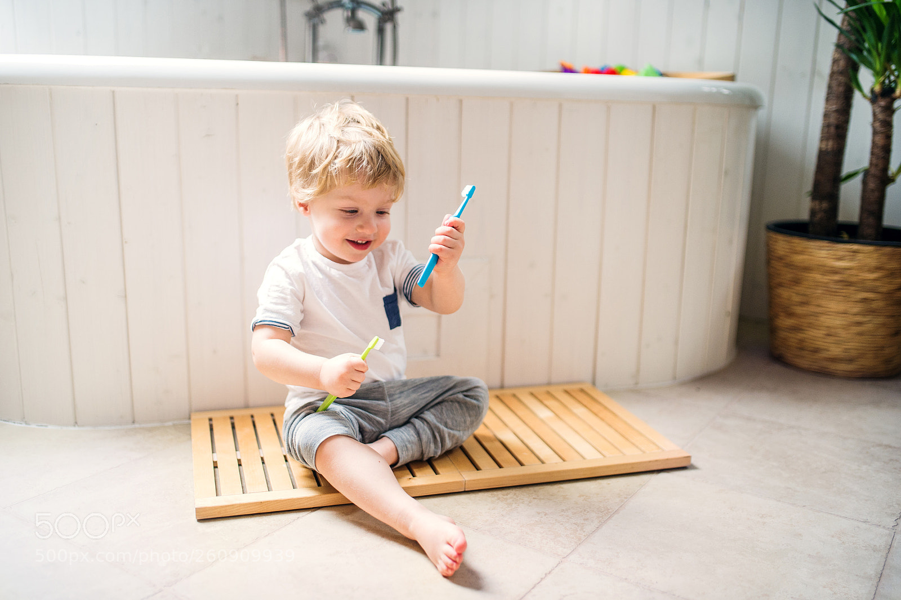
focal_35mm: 35
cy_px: 300
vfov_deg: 37.8
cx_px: 450
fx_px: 875
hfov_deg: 54.5
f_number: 1.8
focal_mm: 35
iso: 800
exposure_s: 1/200
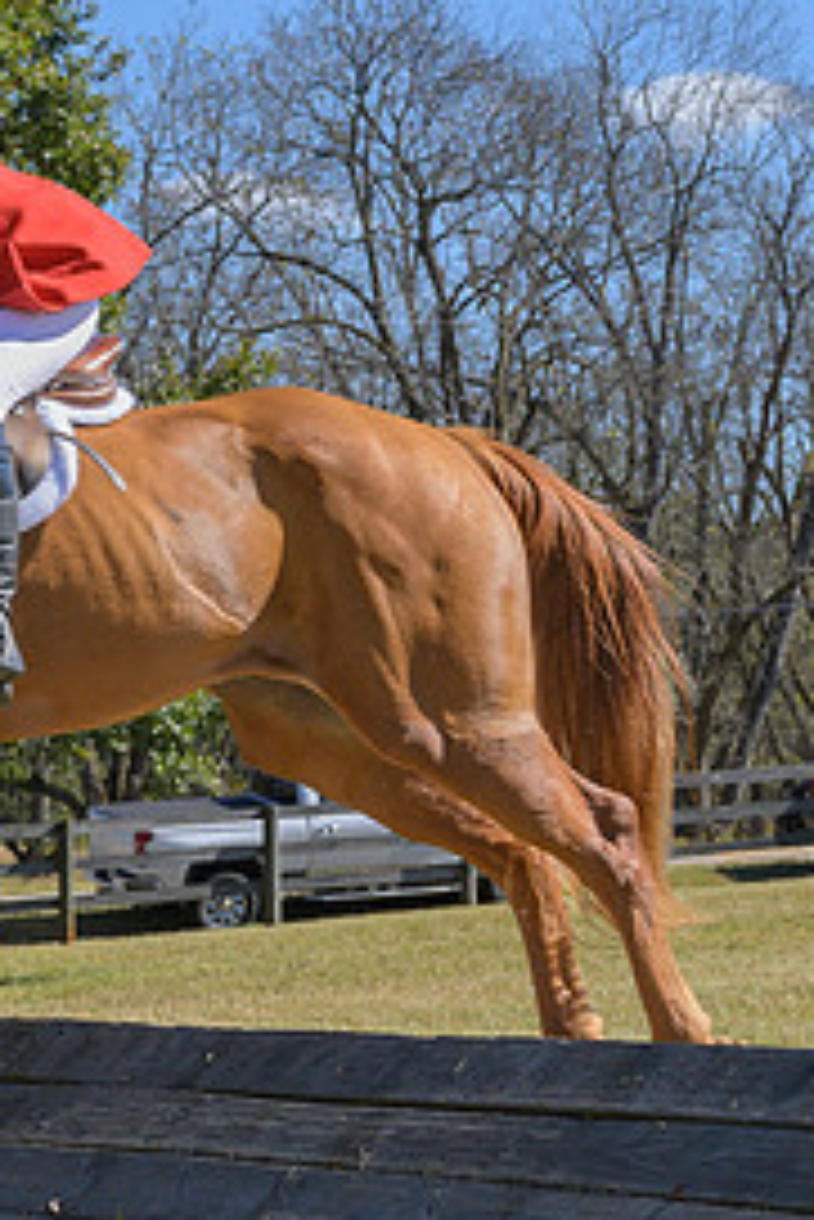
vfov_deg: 14.5
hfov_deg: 9.7
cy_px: 511
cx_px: 34
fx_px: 4776
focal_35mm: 141
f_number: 5.6
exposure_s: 1/800
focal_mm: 44
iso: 200
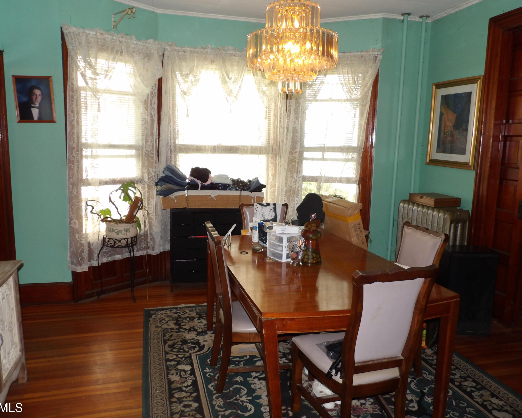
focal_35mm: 26
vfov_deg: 54.9
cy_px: 210
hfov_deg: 66.0
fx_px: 402
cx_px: 248
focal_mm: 4.3
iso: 200
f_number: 2.8
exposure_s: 1/67
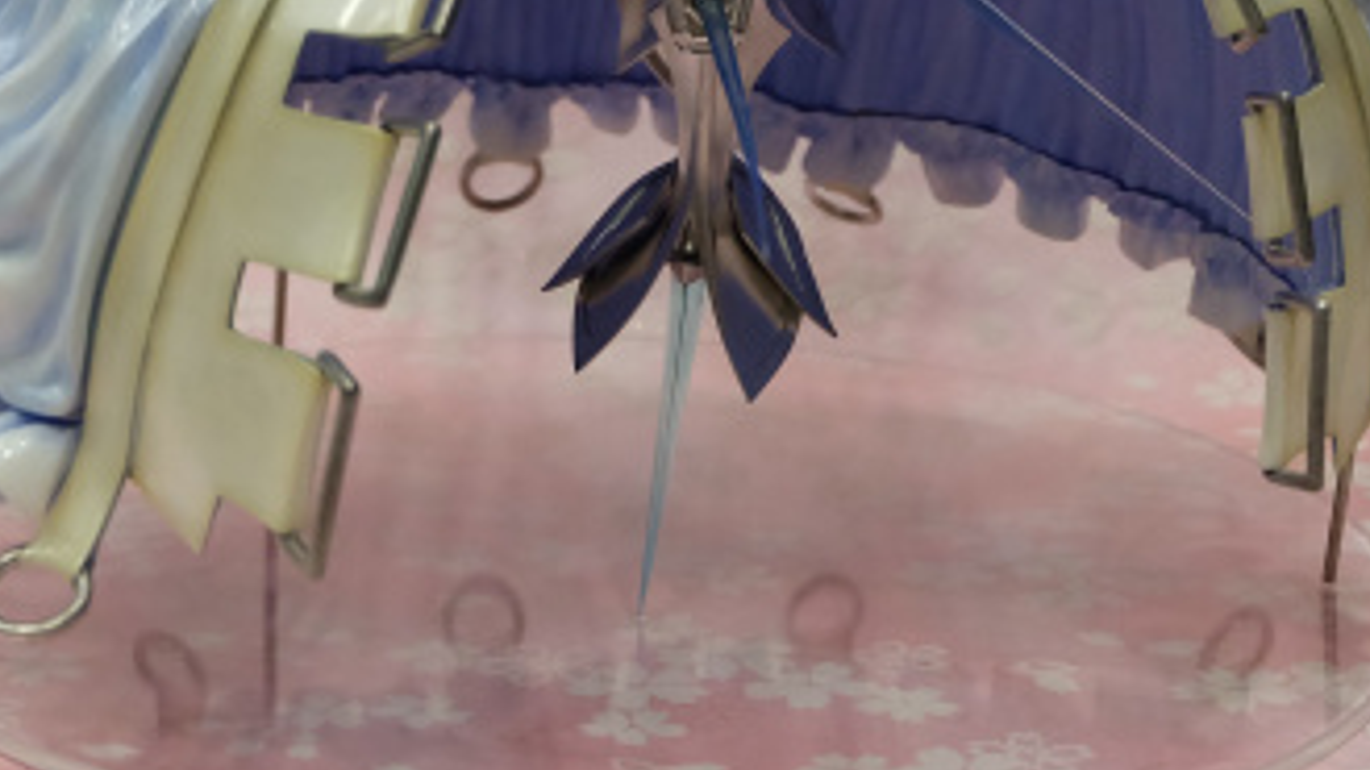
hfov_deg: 20.0
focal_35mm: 107
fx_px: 3887
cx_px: 824
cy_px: -194
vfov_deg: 11.1
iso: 2000
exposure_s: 1/125
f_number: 4.5
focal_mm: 28.2
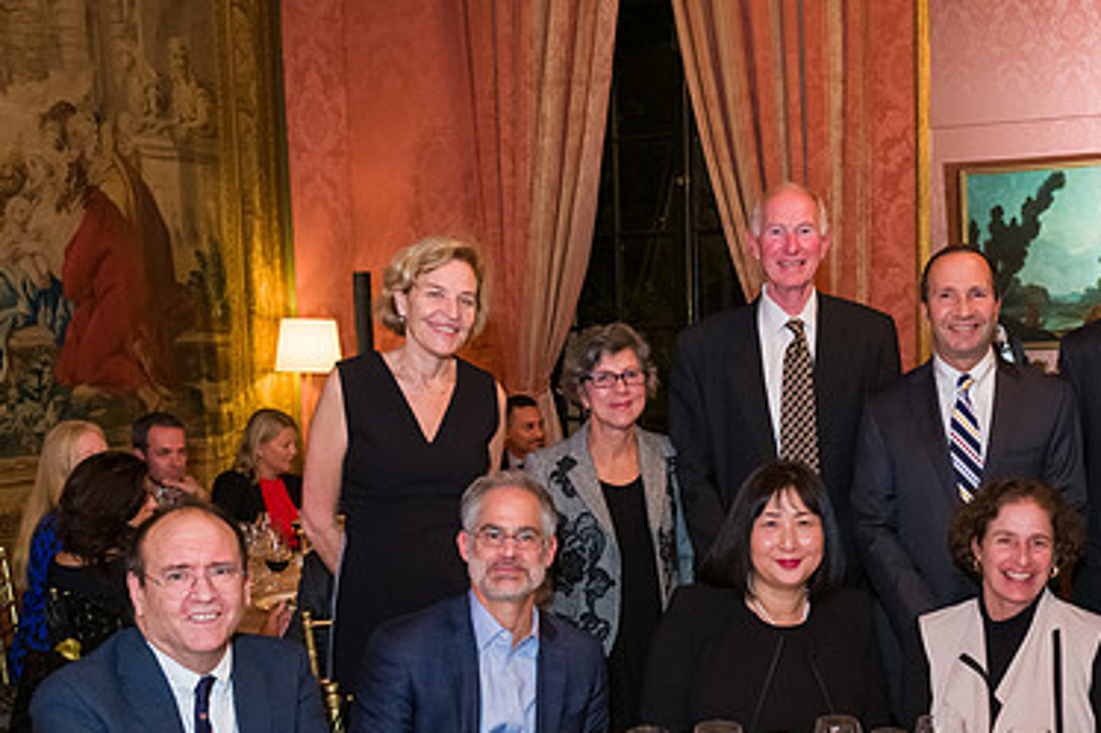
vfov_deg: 29.7
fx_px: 1376
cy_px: 475
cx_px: 701
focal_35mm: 45
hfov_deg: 43.2
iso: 3200
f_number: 5
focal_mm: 29
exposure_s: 1/80
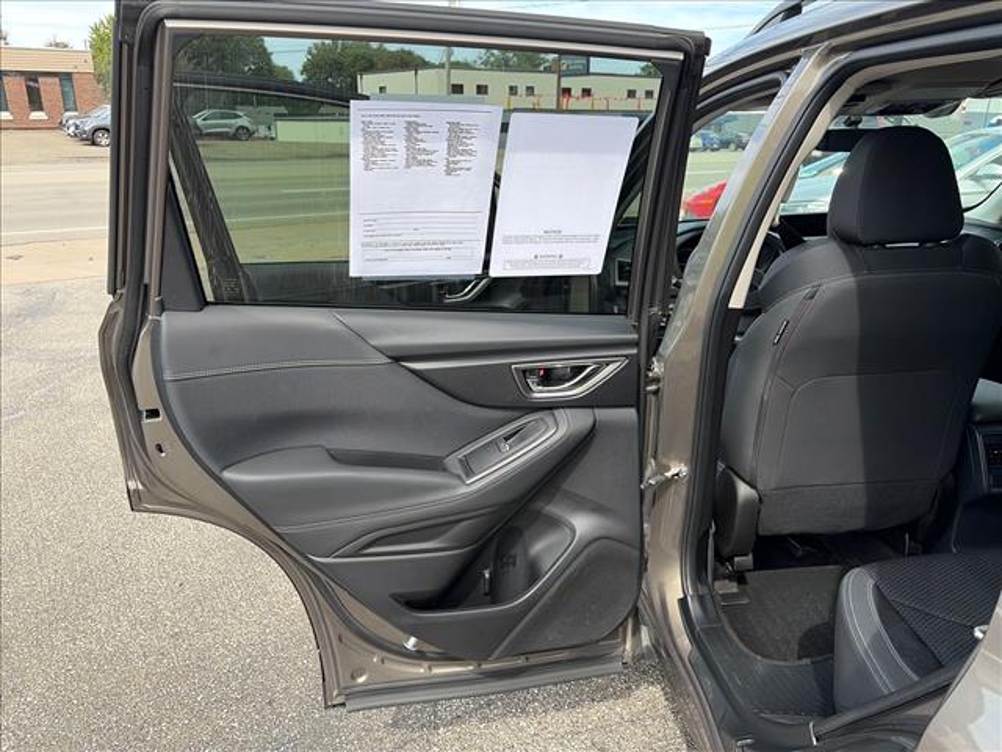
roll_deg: +1.1
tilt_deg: -19.8
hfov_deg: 67.3
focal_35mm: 26
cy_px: 376
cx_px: 501
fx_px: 753
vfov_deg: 53.1
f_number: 1.6
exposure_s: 1/694
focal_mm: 5.96
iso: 50
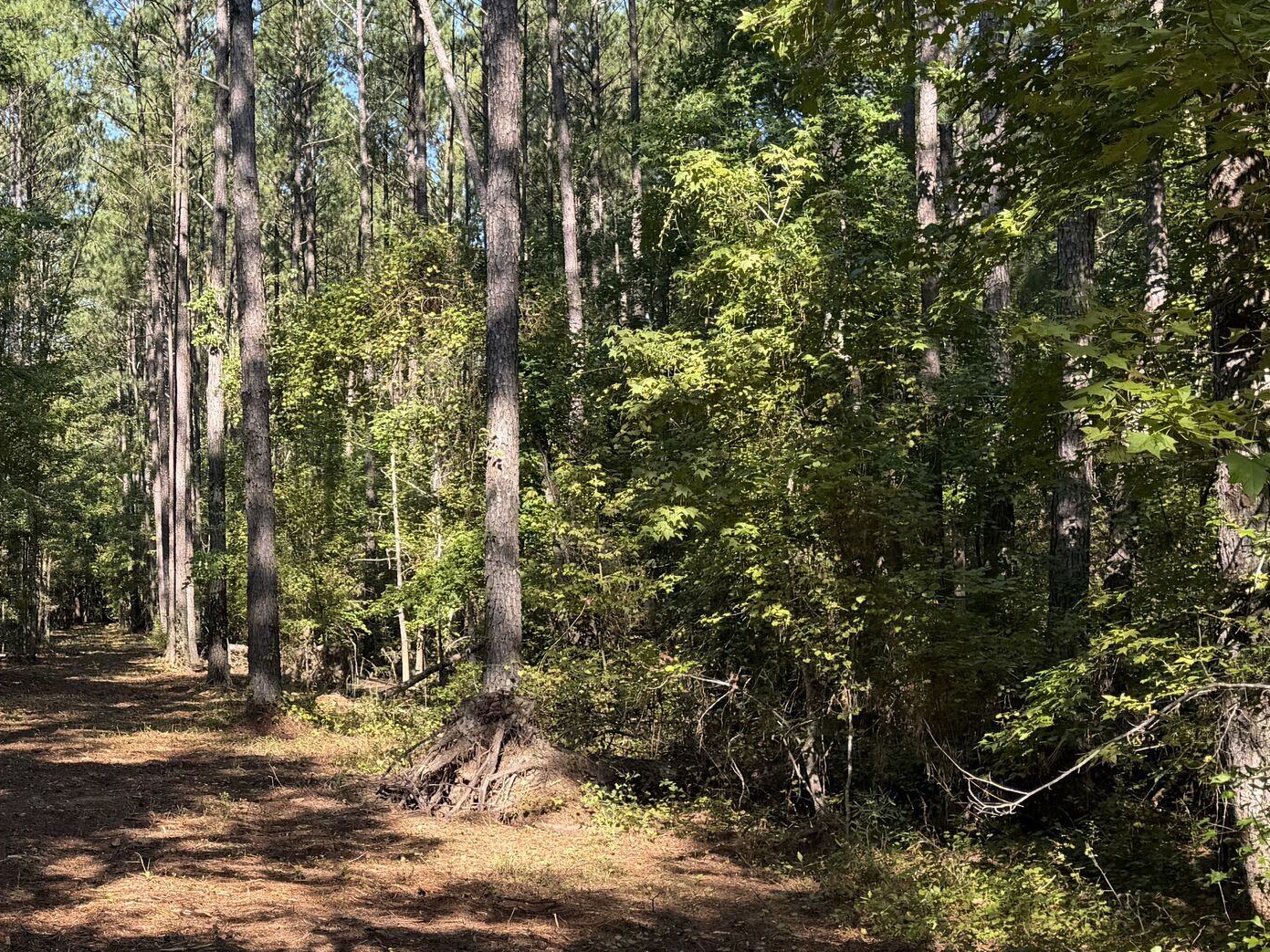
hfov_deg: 34.5
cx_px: 166
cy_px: 416
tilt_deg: +3.8
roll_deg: +0.4
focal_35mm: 53
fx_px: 1944
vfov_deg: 27.5
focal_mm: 6.76
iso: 80
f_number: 1.78
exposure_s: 1/571
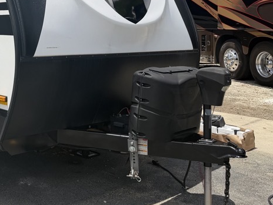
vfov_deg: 26.6
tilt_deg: +0.5
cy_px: 20
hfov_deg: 33.5
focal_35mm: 53
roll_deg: +1.0
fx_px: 418
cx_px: 9
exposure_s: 1/5714
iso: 80
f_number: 1.78
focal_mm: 6.76
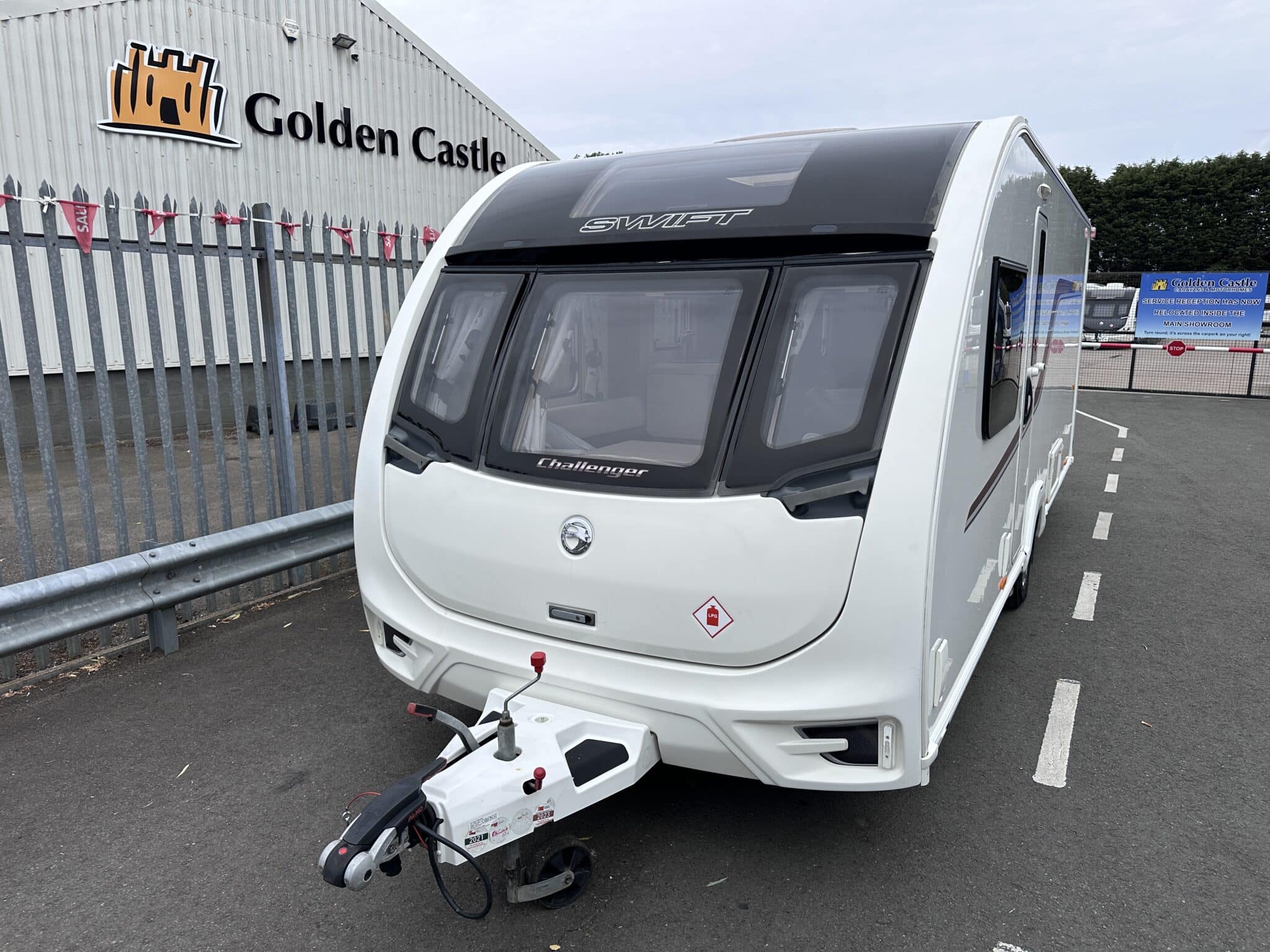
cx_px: 635
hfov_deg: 71.6
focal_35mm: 24
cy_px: 476
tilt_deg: -8.7
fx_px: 881
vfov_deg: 56.8
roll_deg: +0.0
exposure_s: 1/4016
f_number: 1.78
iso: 80
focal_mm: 6.86
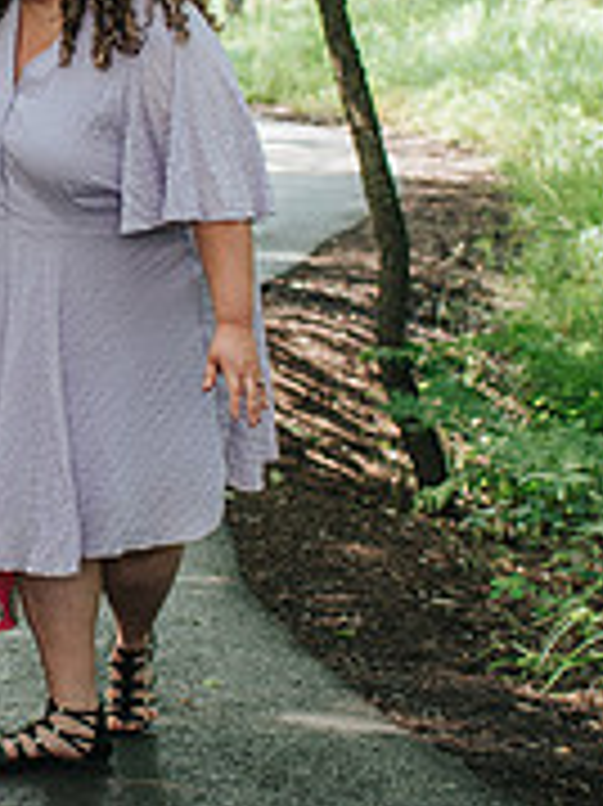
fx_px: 3372
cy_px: 171
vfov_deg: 13.6
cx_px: -279
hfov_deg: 9.9
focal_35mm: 145
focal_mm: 35
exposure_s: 1/250
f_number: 3.2
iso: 220
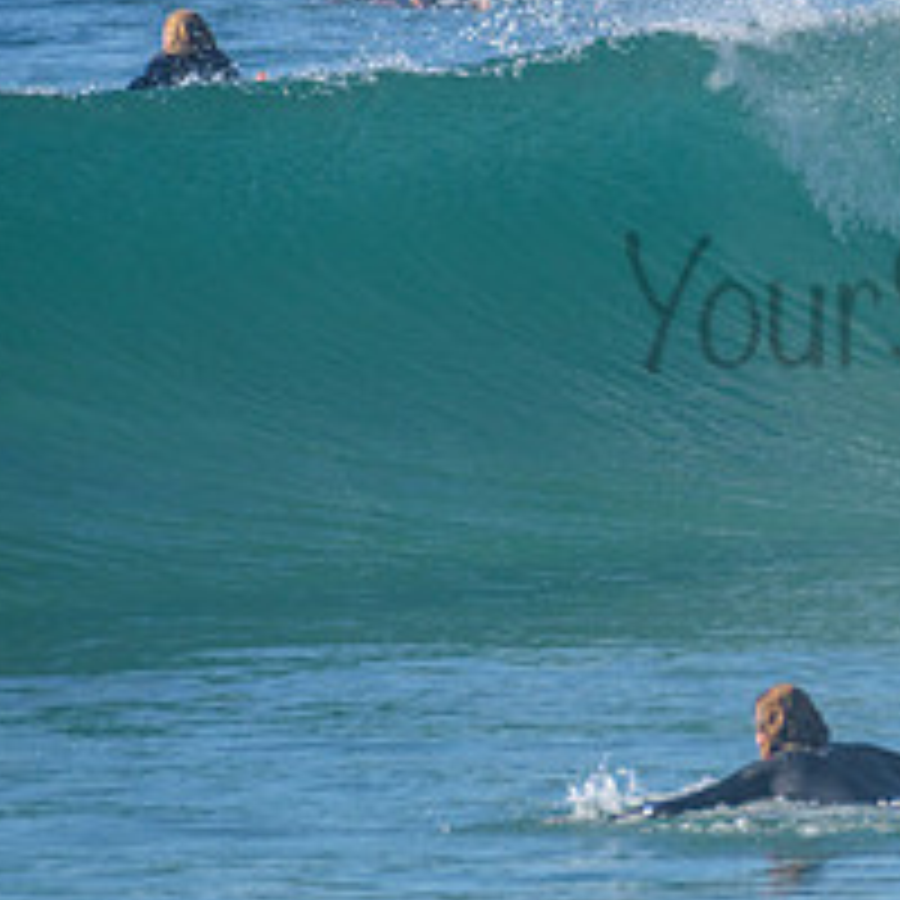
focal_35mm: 1510
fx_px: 44417
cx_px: 1058
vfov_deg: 1.2
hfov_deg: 1.2
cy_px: 135
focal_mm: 500
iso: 220
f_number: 5.6
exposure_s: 1/2000
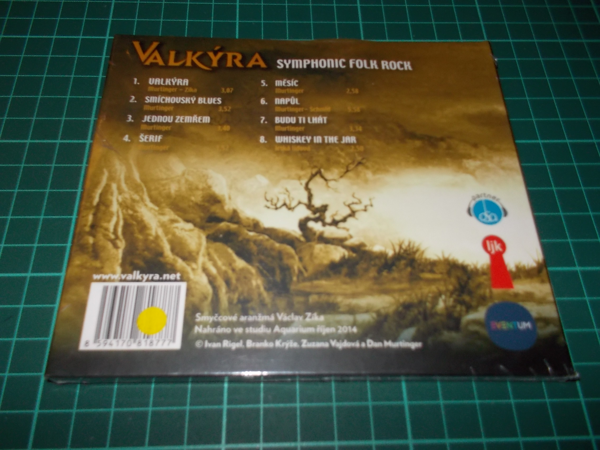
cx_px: 300
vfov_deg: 48.2
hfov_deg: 61.7
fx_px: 503
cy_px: 225
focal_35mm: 29
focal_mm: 4.1
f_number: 3.3
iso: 200
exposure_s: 1/30
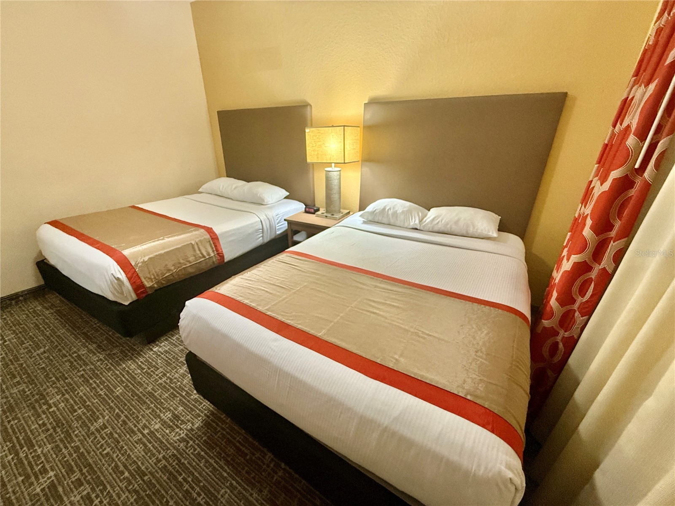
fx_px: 273
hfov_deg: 102.1
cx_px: 338
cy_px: 253
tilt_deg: -24.6
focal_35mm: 14
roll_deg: -0.3
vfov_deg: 85.7
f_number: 2.2
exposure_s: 1/60
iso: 320
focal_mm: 2.22
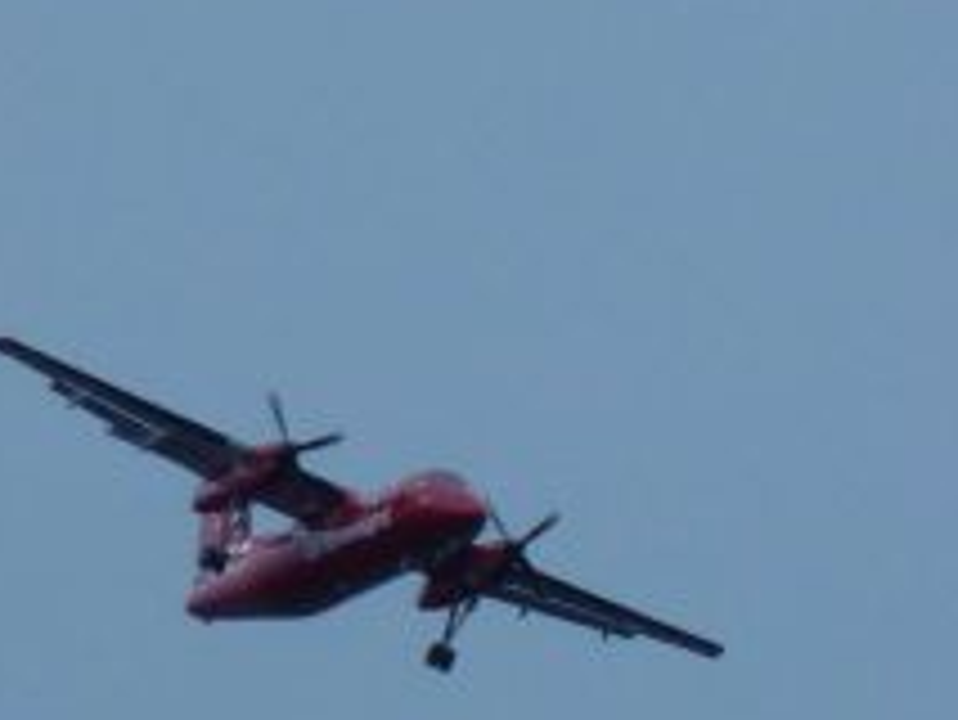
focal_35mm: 1125
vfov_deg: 1.3
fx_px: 31152
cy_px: 428
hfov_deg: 1.8
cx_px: 976
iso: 80
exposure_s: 1/800
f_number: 5.6
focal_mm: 49.2
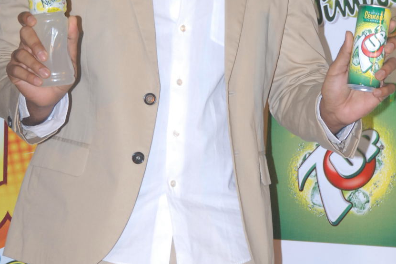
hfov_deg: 7.5
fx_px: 3024
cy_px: 81
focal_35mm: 275
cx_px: 181
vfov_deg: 5.0
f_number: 6.3
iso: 500
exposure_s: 1/100
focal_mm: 95
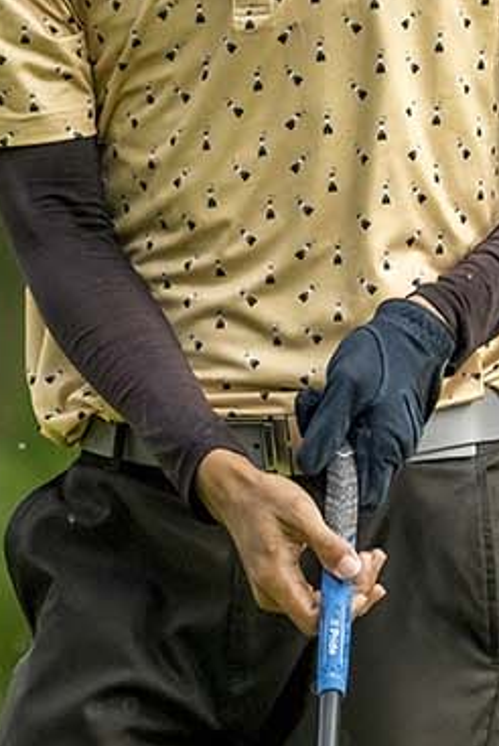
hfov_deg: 0.9
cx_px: 260
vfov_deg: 1.3
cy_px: 535
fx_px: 32455
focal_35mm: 1564
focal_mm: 400
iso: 1400
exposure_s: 1/5000
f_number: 3.5
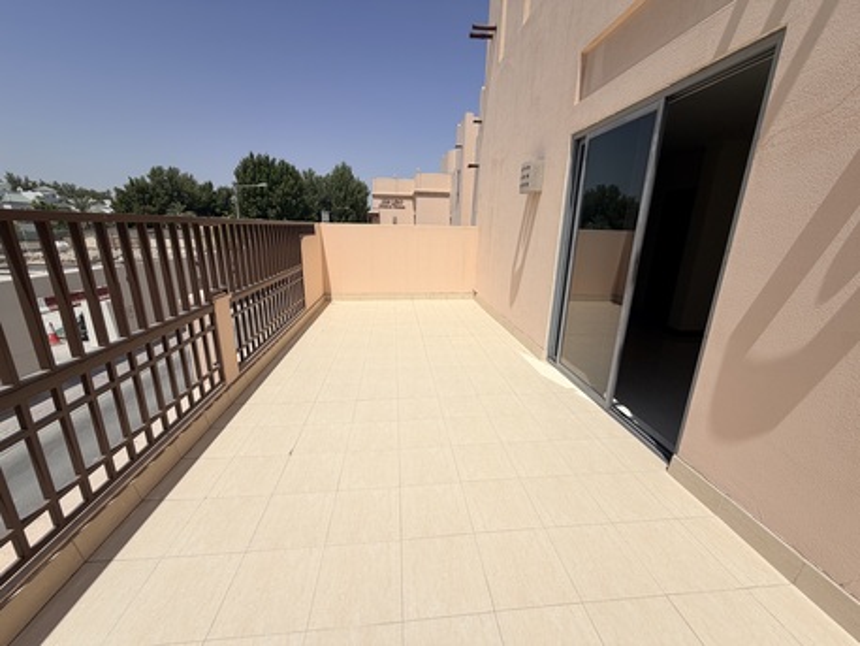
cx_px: 430
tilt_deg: -13.8
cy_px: 323
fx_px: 348
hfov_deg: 102.0
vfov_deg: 85.7
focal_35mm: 14
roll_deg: -0.8
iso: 20
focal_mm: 2.22
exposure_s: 1/2237
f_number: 2.2
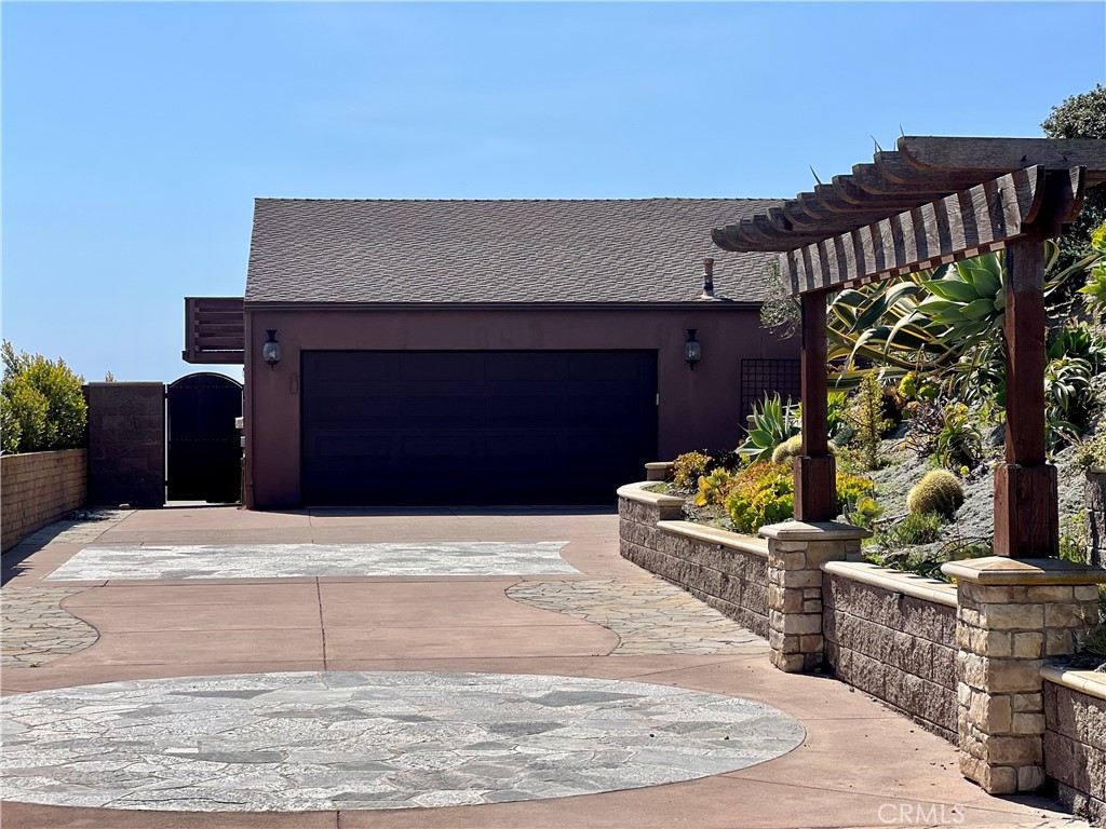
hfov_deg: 25.3
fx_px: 2460
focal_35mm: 77
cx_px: 553
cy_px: 414
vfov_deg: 19.1
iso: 32
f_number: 2.8
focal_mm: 9
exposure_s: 1/1043
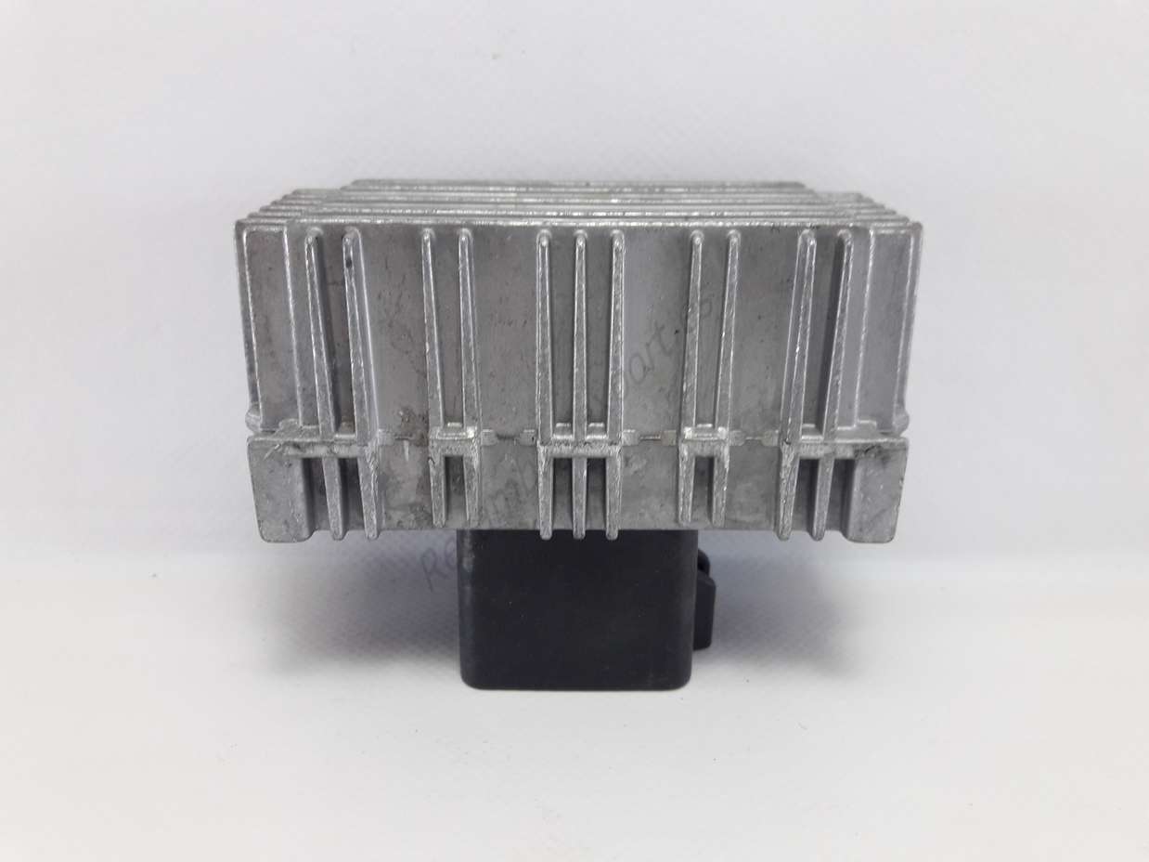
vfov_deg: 49.7
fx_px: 929
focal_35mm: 28
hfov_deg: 63.5
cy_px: 431
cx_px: 574
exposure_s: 1/33
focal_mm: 3.7
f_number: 1.9
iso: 40
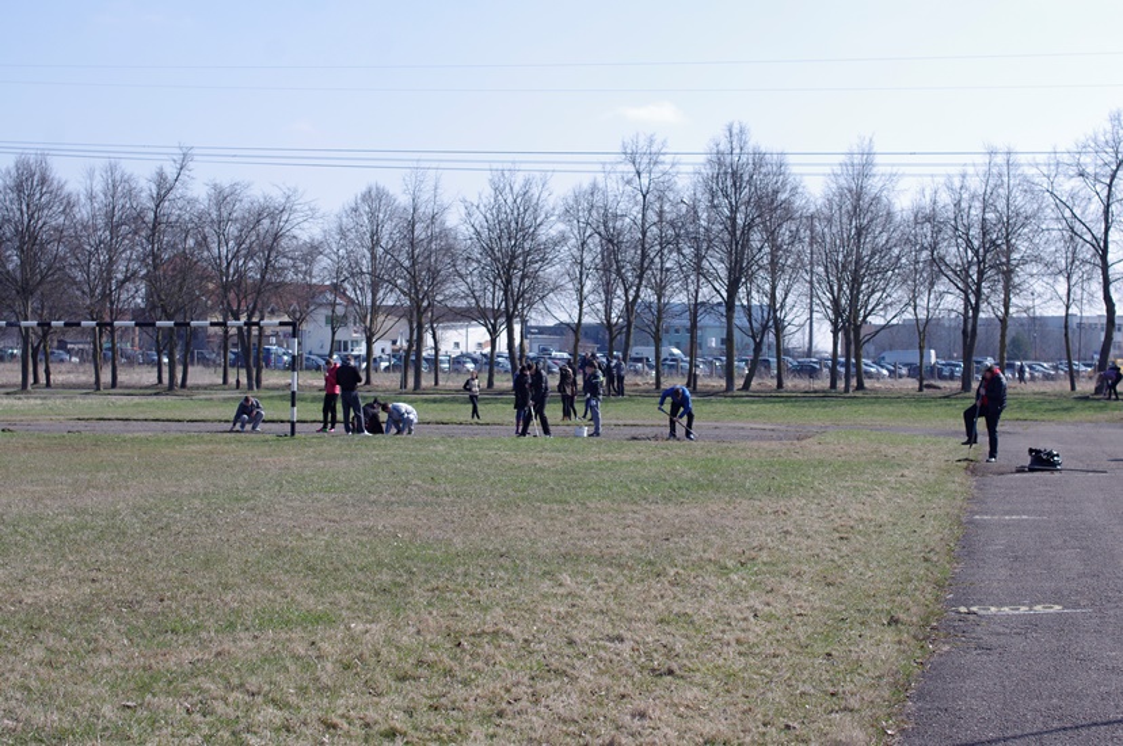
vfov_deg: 18.1
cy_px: 373
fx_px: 2337
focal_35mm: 75
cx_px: 562
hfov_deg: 27.0
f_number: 4.5
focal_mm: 50
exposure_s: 1/1000
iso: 200
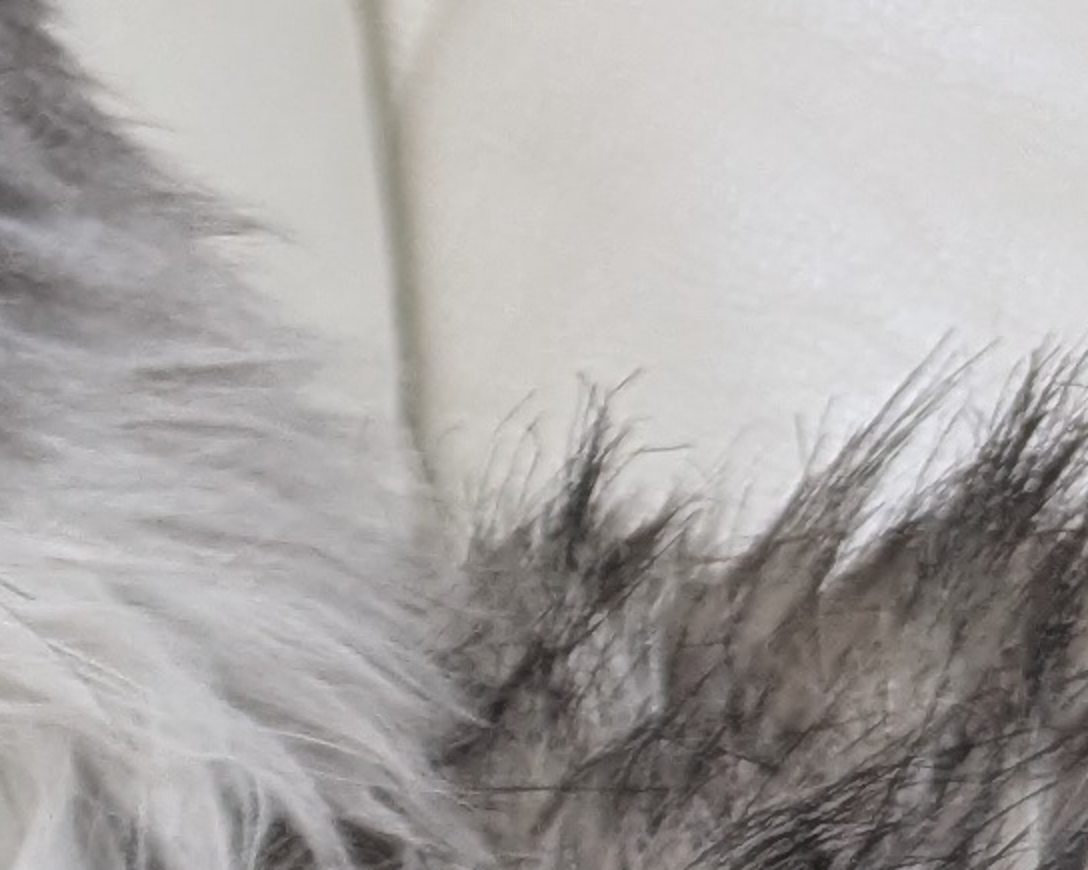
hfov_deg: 9.1
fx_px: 5666
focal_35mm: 176
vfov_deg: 8.5
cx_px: -2074
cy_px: 1504
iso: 128
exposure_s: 1/77
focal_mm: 6.81
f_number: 1.85
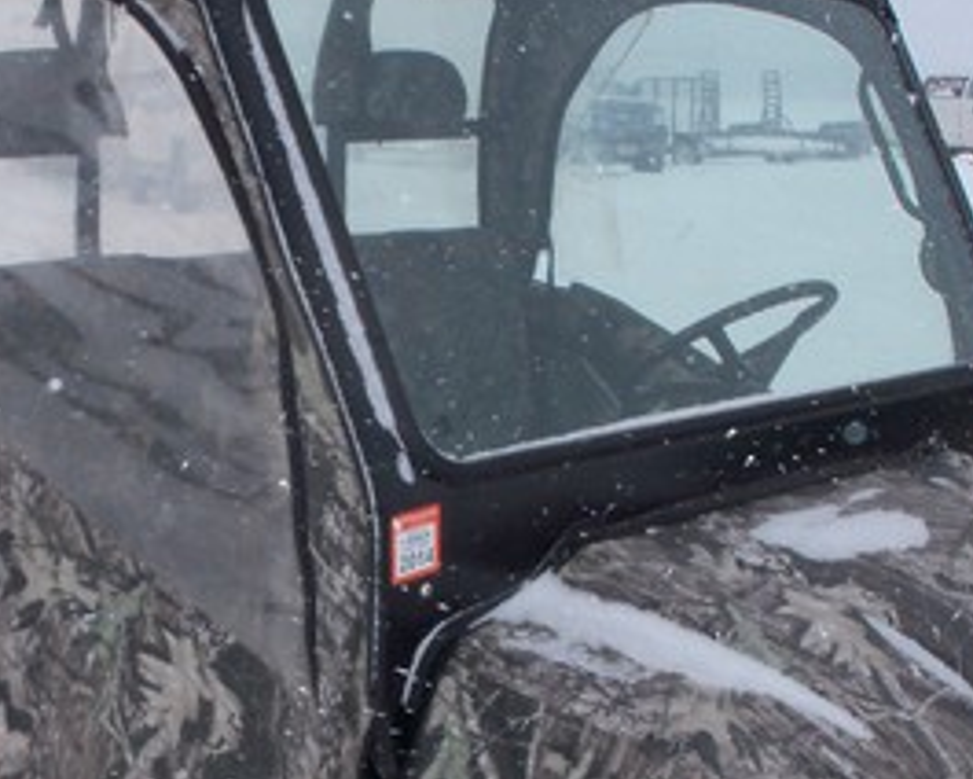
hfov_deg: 26.8
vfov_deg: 21.7
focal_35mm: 70
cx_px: 264
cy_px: 548
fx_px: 2016
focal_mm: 6.3
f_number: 5.5
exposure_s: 1/400
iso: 80
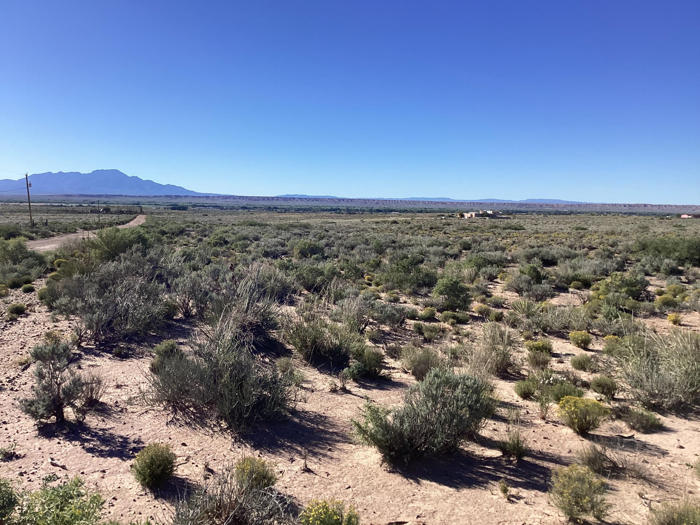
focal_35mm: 31
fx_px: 627
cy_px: 262
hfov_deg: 58.4
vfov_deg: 45.4
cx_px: 350
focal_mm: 3.3
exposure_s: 1/1698
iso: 25
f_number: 2.4
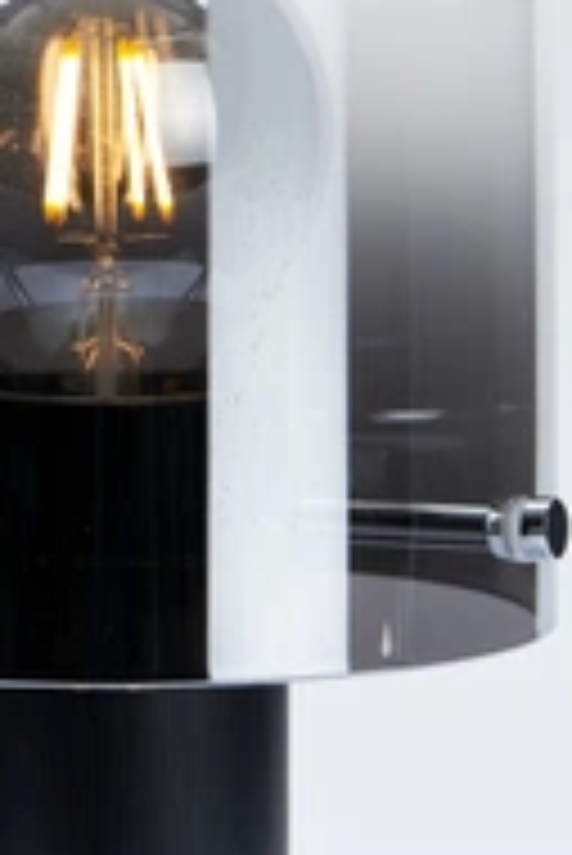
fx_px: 8421
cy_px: 428
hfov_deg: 3.9
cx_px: 97
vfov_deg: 5.8
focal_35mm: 354
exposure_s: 1/60
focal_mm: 105
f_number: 13
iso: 100
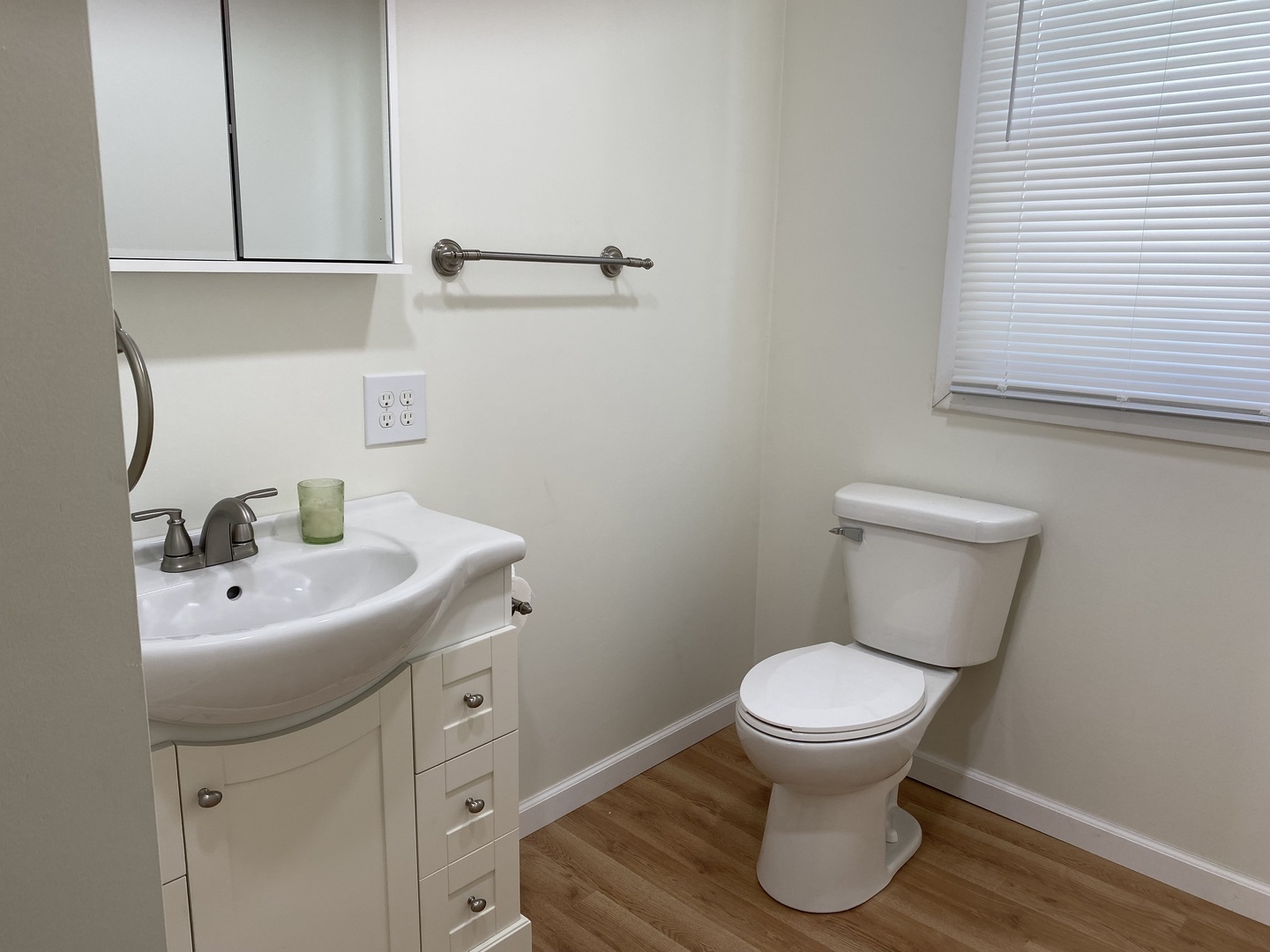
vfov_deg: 53.1
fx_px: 954
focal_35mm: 26
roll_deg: -1.1
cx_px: 635
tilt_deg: -12.3
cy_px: 476
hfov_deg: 67.3
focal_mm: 4.25
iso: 50
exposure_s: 1/120
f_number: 1.8
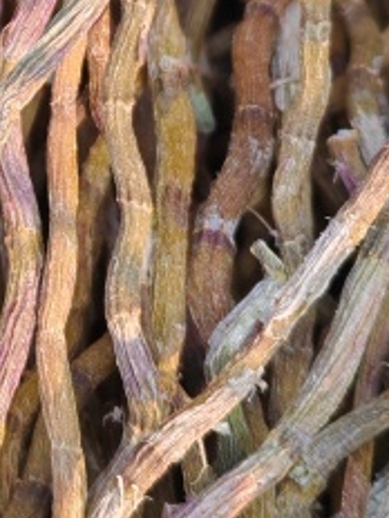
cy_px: -88
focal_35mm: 124
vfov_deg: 15.4
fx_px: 1858
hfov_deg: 11.8
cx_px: -42
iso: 50
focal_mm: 5.52
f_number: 1.95
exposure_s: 1/160
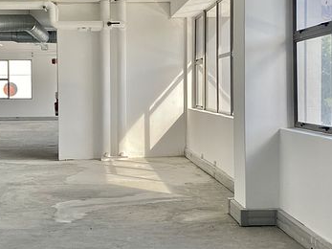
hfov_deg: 32.1
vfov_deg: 24.4
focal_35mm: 60
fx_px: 575
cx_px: 139
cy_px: 109
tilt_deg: -2.5
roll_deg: -0.1
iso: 125
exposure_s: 1/100
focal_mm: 4.25
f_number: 1.8
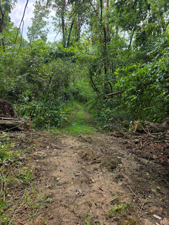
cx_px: 84
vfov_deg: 73.9
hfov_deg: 58.9
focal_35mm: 23
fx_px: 150
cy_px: 112
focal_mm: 6.3
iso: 80
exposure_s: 1/2240
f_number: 1.7
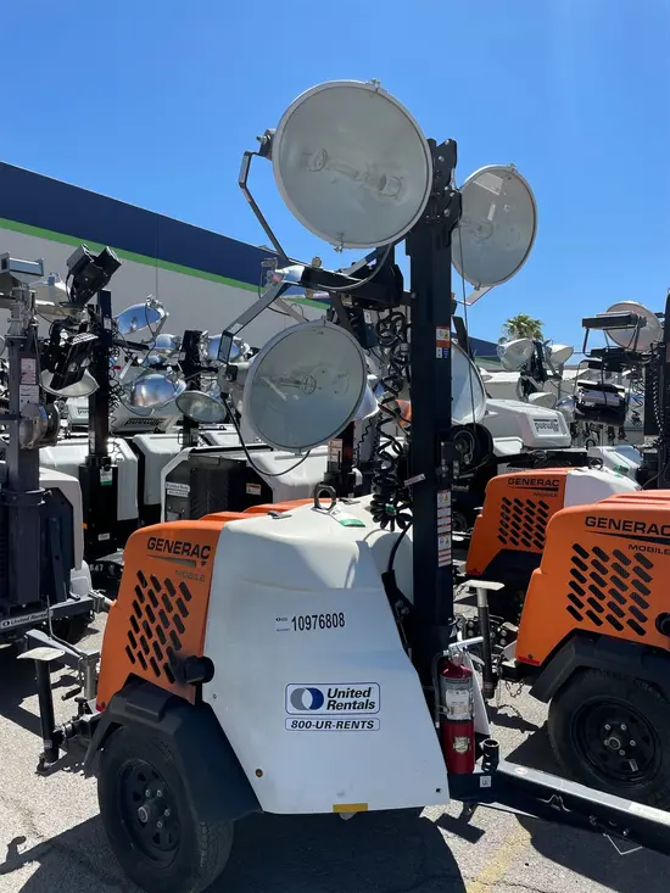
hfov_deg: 53.1
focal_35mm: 26
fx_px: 671
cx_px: 335
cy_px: 446
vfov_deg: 67.3
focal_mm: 4.2
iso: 50
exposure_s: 1/4000
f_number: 1.6
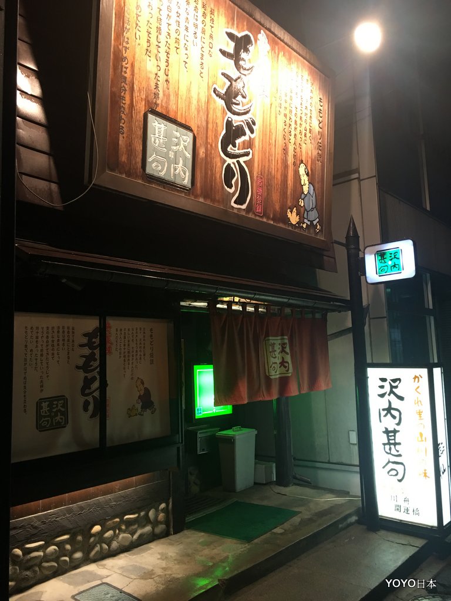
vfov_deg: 61.7
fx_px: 504
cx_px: 226
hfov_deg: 48.2
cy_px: 300
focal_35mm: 29
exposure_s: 1/15
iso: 80
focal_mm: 4.15
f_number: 2.2
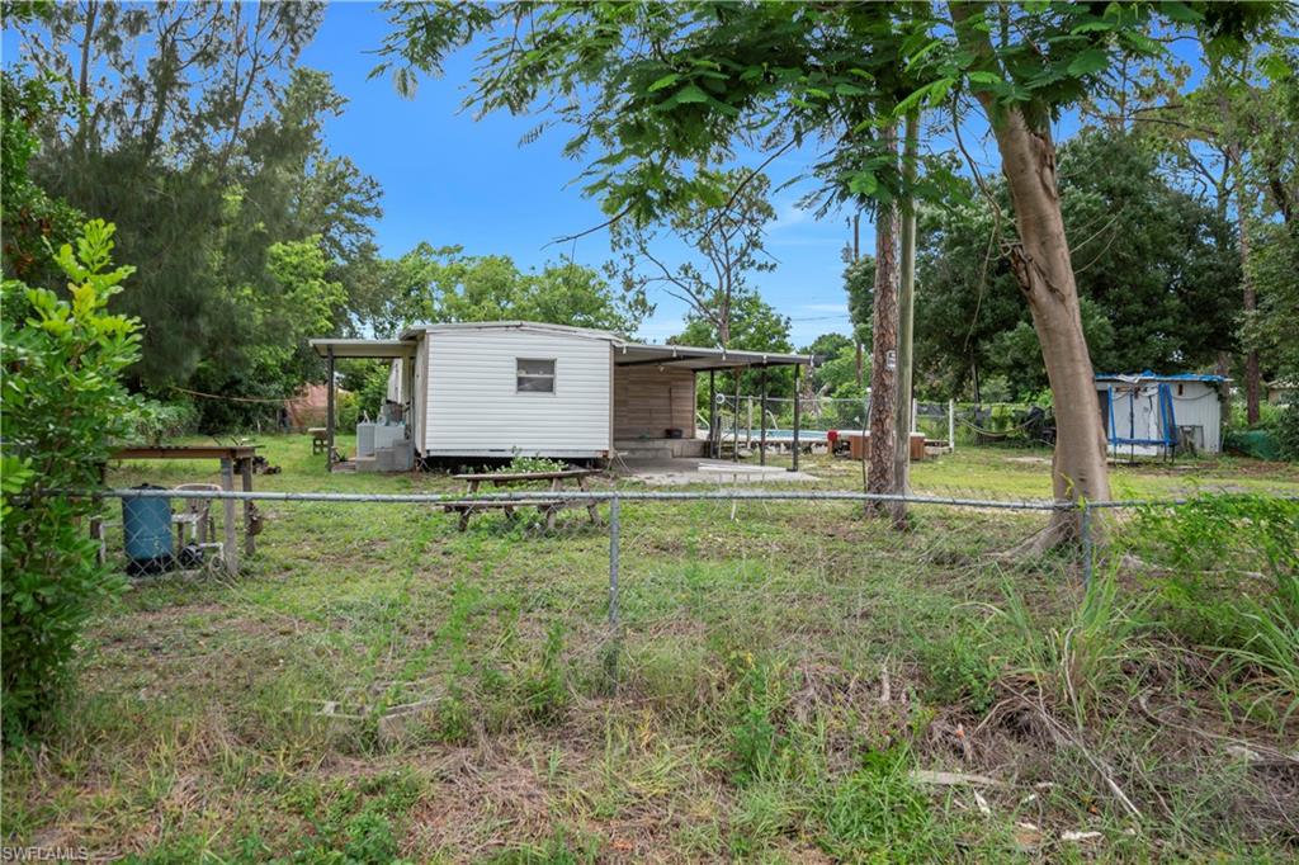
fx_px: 1082
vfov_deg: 43.6
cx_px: 650
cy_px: 432
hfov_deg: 61.9
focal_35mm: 30
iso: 100
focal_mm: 20
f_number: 6.3
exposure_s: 1/160
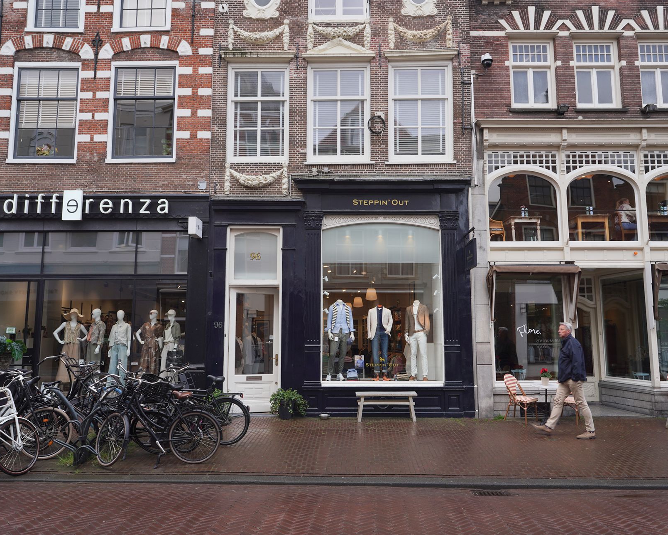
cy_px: 259
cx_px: 325
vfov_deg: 51.5
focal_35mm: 28
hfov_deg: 62.2
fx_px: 554
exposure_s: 1/100
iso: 100
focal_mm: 24
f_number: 11
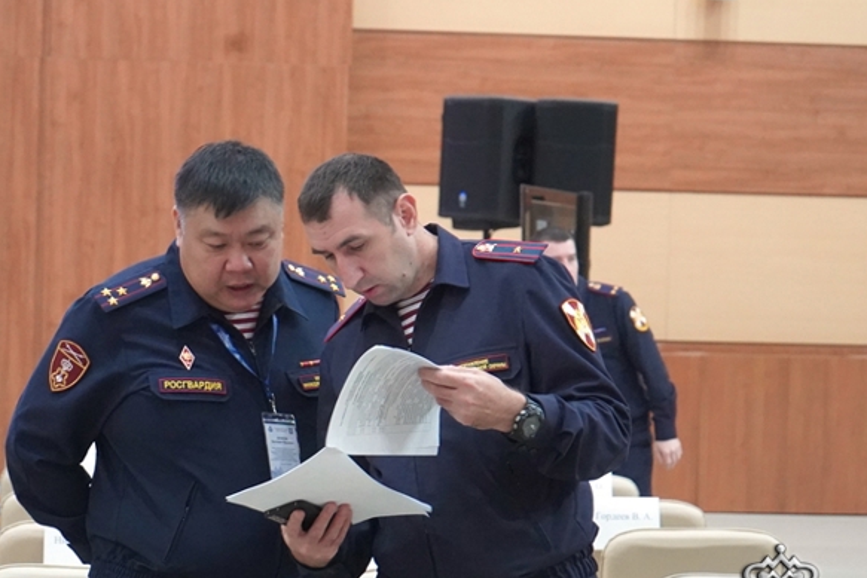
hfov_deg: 22.6
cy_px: 348
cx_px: 317
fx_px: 2168
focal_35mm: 90
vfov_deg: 15.2
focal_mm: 70
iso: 8000
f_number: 5.6
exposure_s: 1/160
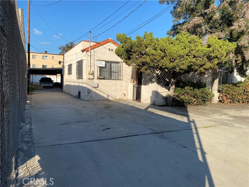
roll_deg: -1.2
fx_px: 187
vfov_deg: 53.1
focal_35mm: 26
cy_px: 94
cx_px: 124
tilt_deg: -2.0
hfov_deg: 67.3
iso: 32
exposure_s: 1/2358
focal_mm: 4.25
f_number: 1.8
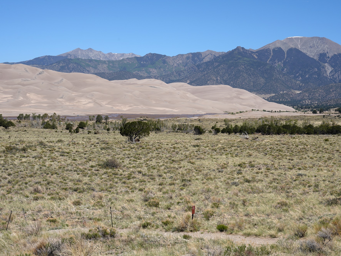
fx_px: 601
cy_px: 128
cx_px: 192
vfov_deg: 24.0
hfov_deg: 31.6
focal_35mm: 61
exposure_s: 1/160
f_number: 13
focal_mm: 56
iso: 80
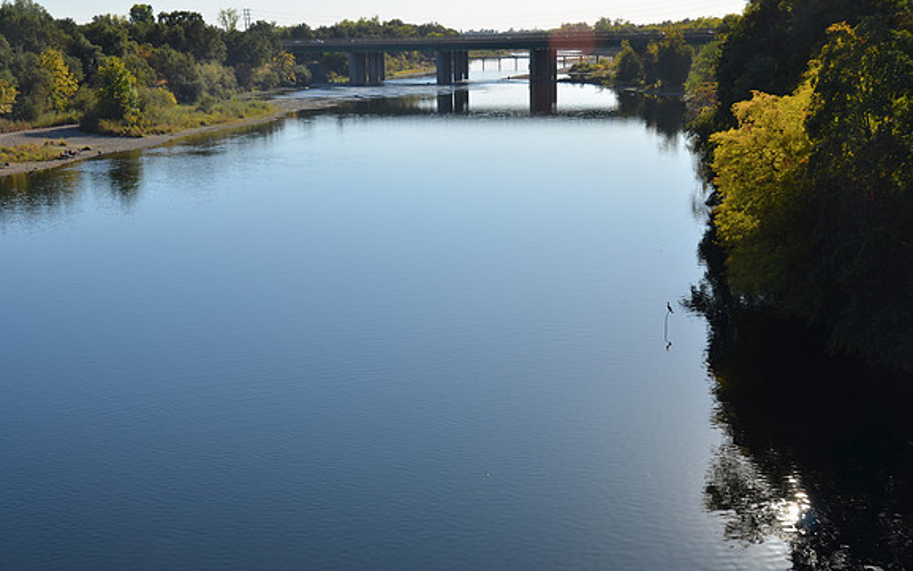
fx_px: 1183
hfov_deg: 42.2
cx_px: 456
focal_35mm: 48
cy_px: 291
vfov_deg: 27.2
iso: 100
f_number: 9
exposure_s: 1/320
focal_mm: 31
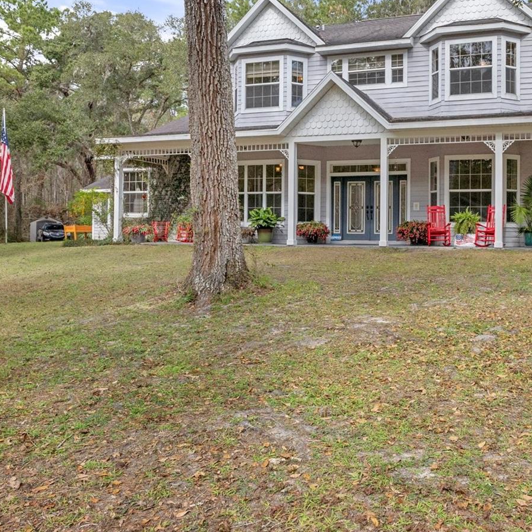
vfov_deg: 50.9
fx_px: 556
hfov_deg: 49.1
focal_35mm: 32
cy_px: 230
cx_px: 399
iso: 320
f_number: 8
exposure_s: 1/320
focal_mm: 14
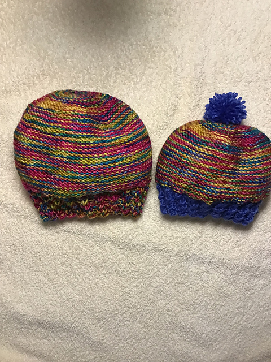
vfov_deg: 58.4
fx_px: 324
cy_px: 181
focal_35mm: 31
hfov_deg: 45.4
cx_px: 136
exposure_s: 1/30
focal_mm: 3.3
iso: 100
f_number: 2.4
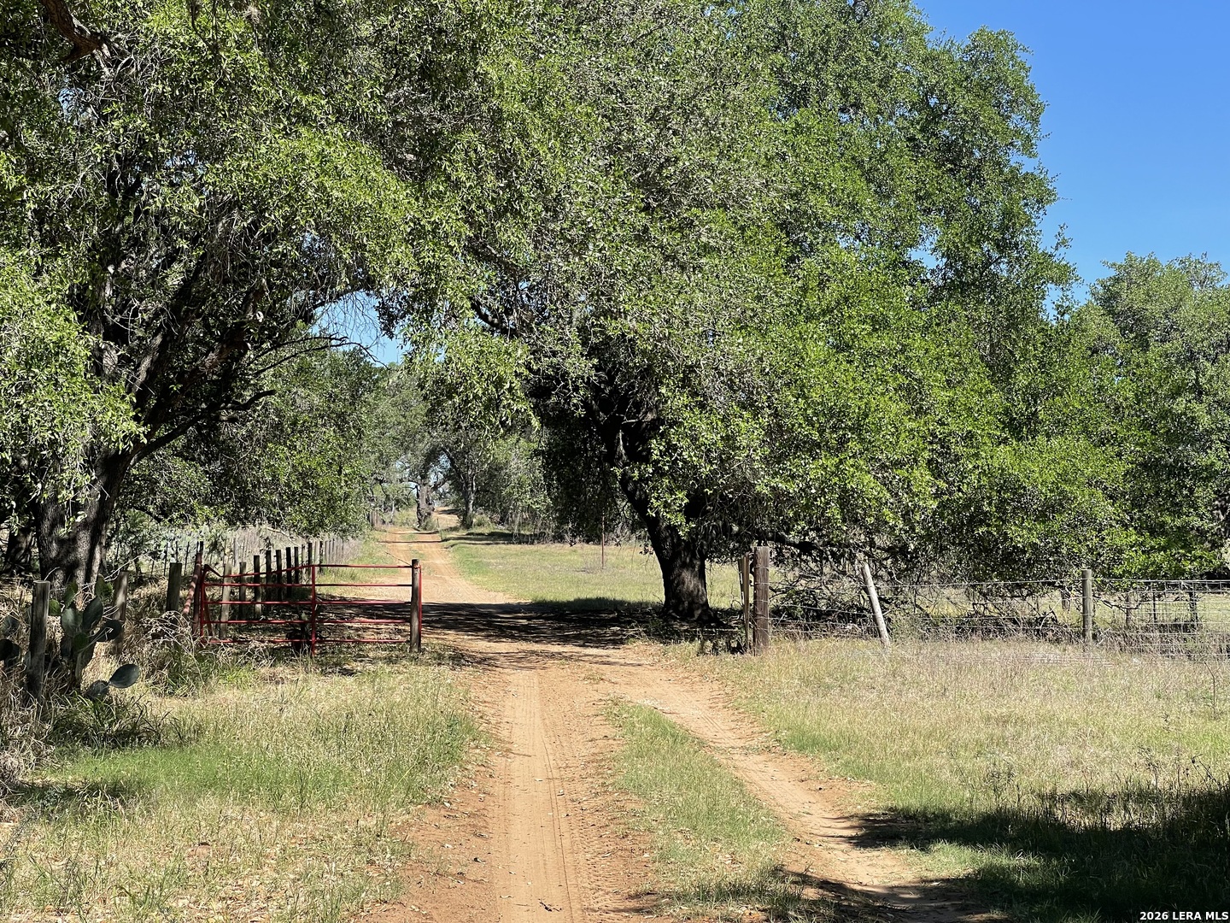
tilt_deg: +1.6
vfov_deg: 22.9
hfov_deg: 30.3
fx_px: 2274
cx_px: 615
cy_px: 462
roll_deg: -2.6
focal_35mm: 64
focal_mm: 7.5
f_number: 2.2
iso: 20
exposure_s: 1/649
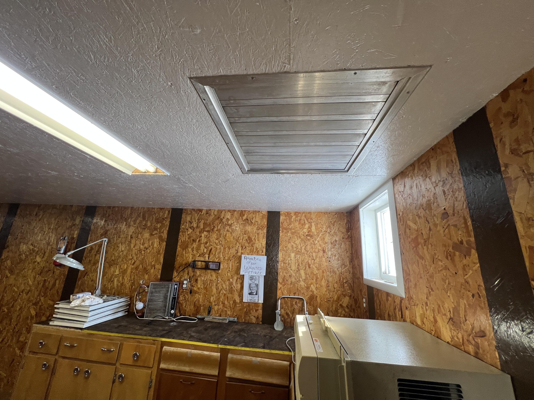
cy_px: 200
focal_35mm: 13
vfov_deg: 89.9
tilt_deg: +15.0
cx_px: 267
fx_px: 201
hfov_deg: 106.2
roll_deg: -3.8
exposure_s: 1/120
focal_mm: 1.57
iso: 80
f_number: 1.8
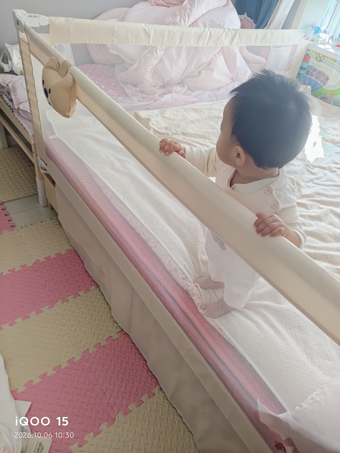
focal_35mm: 23
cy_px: 226
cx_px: 170
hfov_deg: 58.9
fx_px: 301
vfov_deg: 73.9
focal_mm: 5.56
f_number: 1.88
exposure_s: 1/400
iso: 568
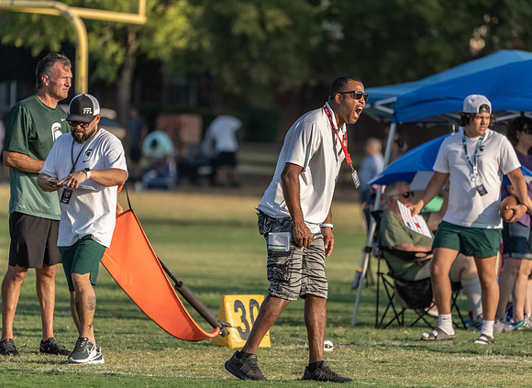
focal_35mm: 469
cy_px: 214
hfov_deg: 4.3
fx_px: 7141
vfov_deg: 3.1
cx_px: 296
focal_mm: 400
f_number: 5.6
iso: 400
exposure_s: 1/1250
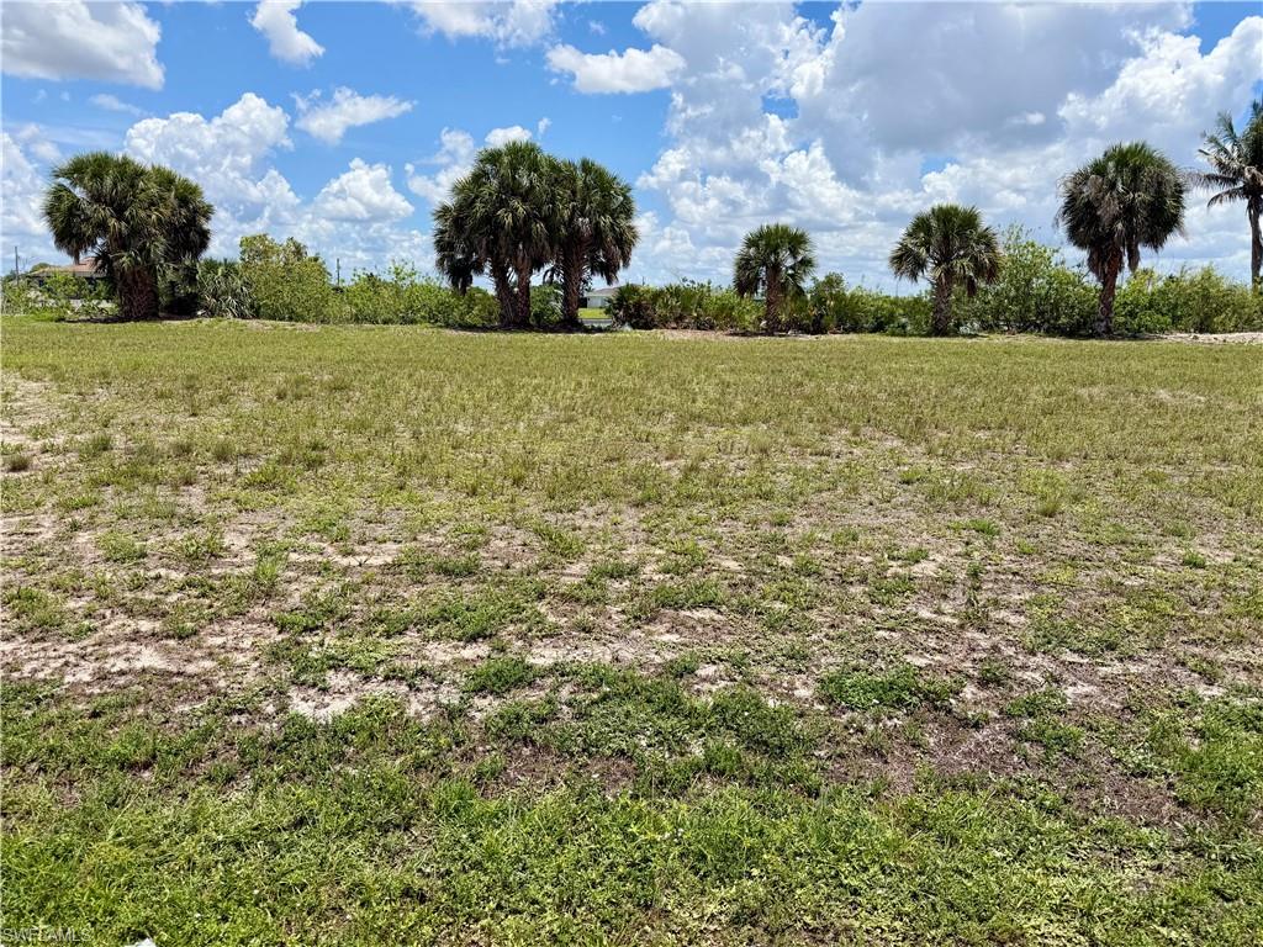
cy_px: 474
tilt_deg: -10.3
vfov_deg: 56.8
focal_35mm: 24
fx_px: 876
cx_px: 632
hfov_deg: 71.6
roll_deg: -0.8
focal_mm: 6.76
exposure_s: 1/5714
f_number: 1.78
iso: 80
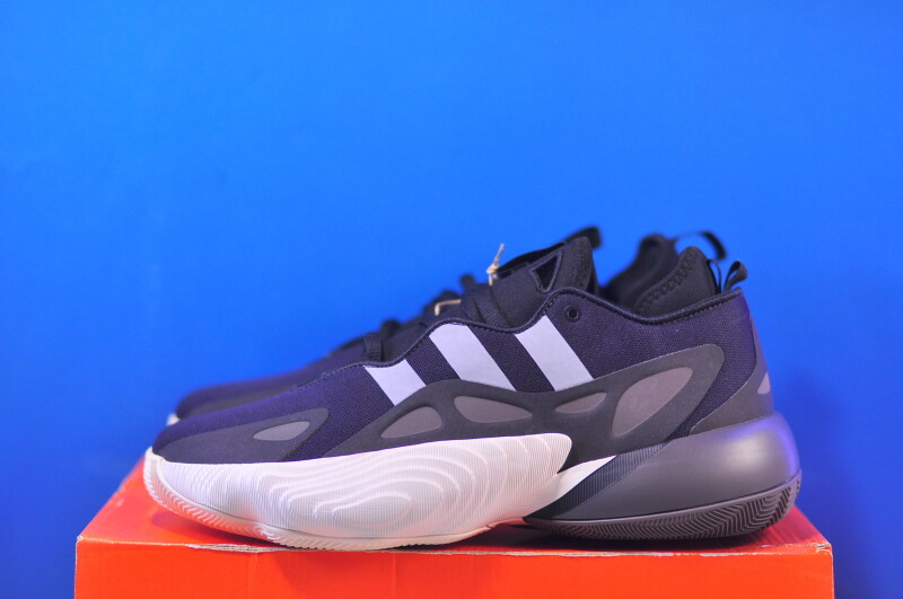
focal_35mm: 75
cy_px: 300
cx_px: 452
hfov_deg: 27.0
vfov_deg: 18.1
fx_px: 1879
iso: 250
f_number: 2.2
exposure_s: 1/320
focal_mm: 50
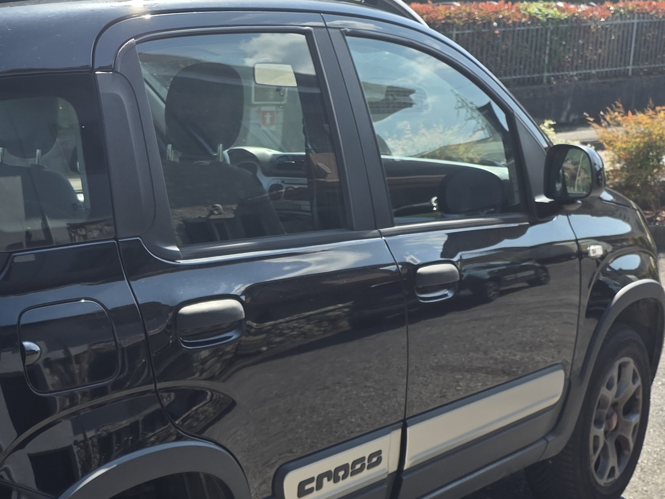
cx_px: 30
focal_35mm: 62
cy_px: 420
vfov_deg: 23.2
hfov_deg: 29.5
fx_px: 1191
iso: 80
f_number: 1.7
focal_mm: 6.25
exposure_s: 1/3151
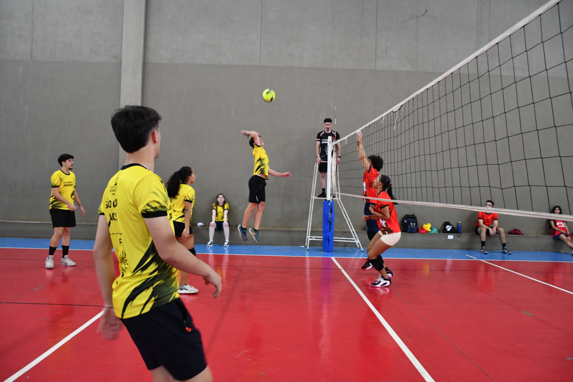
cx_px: 286
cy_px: 191
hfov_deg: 61.9
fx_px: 477
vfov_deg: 43.6
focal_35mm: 30
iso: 1600
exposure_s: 1/125
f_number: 3.5
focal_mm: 20
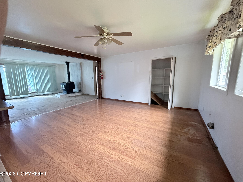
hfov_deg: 102.1
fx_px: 98
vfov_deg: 85.7
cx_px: 122
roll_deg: +0.5
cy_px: 91
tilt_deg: -8.3
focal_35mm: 14
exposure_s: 1/60
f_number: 2.2
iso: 640
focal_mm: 2.22
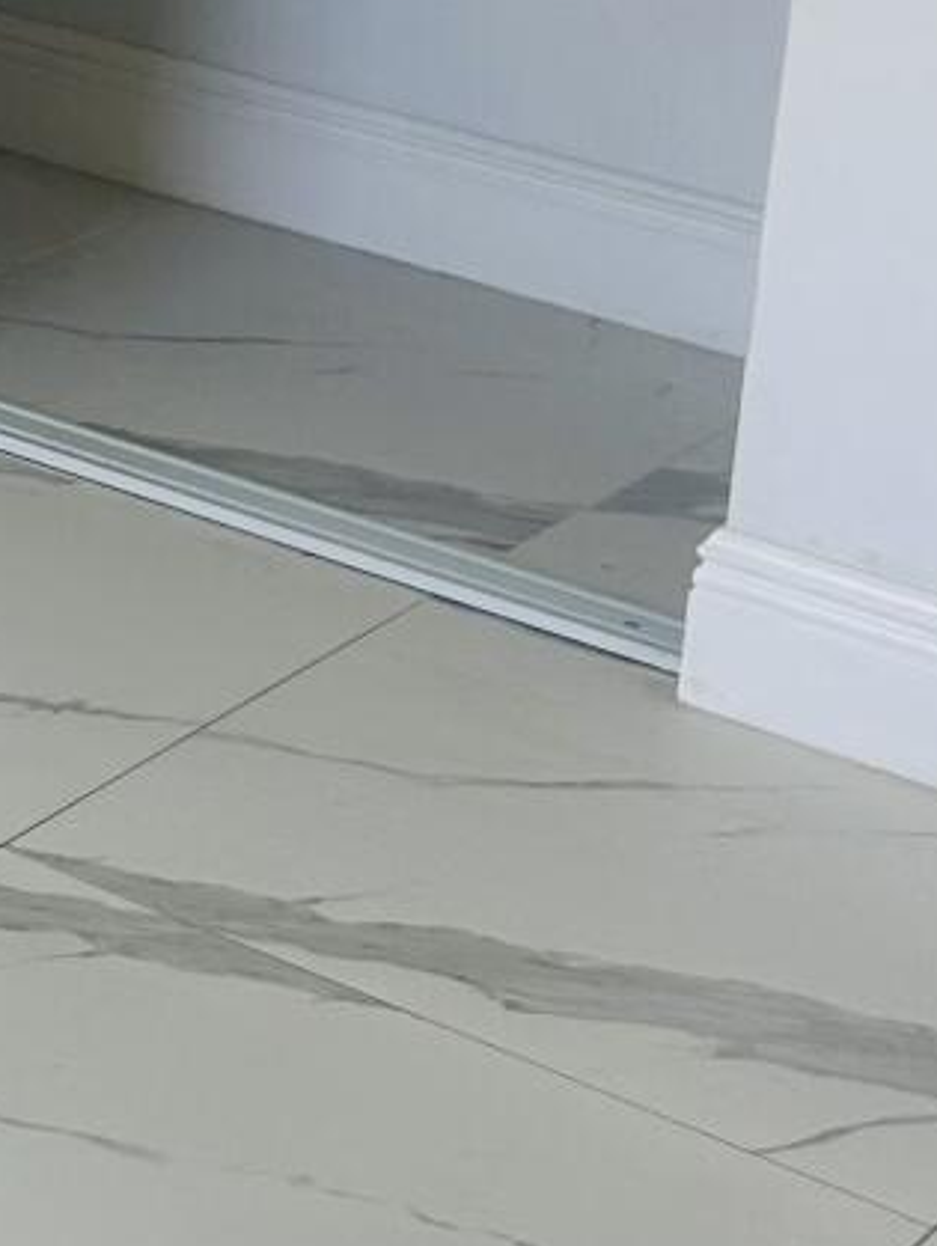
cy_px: -312
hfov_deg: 10.6
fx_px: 4468
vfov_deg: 15.2
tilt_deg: -13.8
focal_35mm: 124
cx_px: -1118
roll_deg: -1.6
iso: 50
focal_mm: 5.7
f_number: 1.5
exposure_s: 1/121
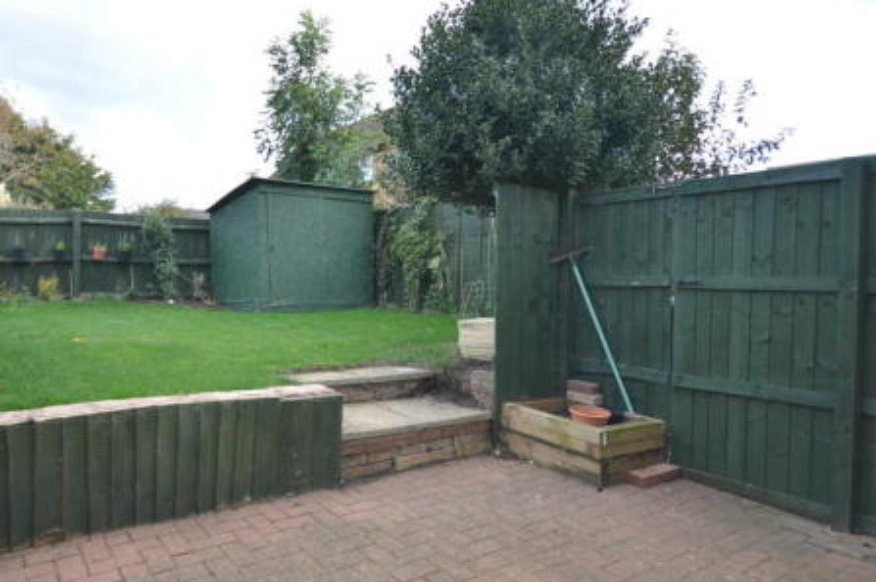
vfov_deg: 57.1
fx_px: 535
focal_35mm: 22
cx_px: 314
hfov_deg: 76.8
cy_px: 284
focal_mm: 10
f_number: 4.5
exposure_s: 1/80
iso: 100
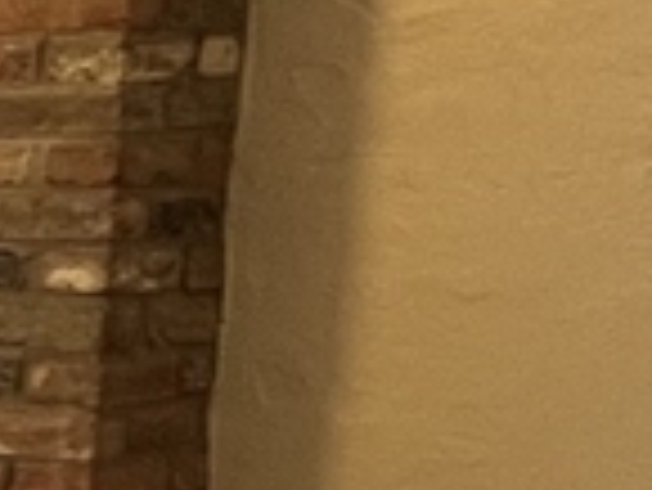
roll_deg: +1.3
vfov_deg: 16.0
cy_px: 382
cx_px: -1111
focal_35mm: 92
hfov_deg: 12.8
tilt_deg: -8.2
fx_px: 1734
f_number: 1.8
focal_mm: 1.57
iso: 250
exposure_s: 1/60
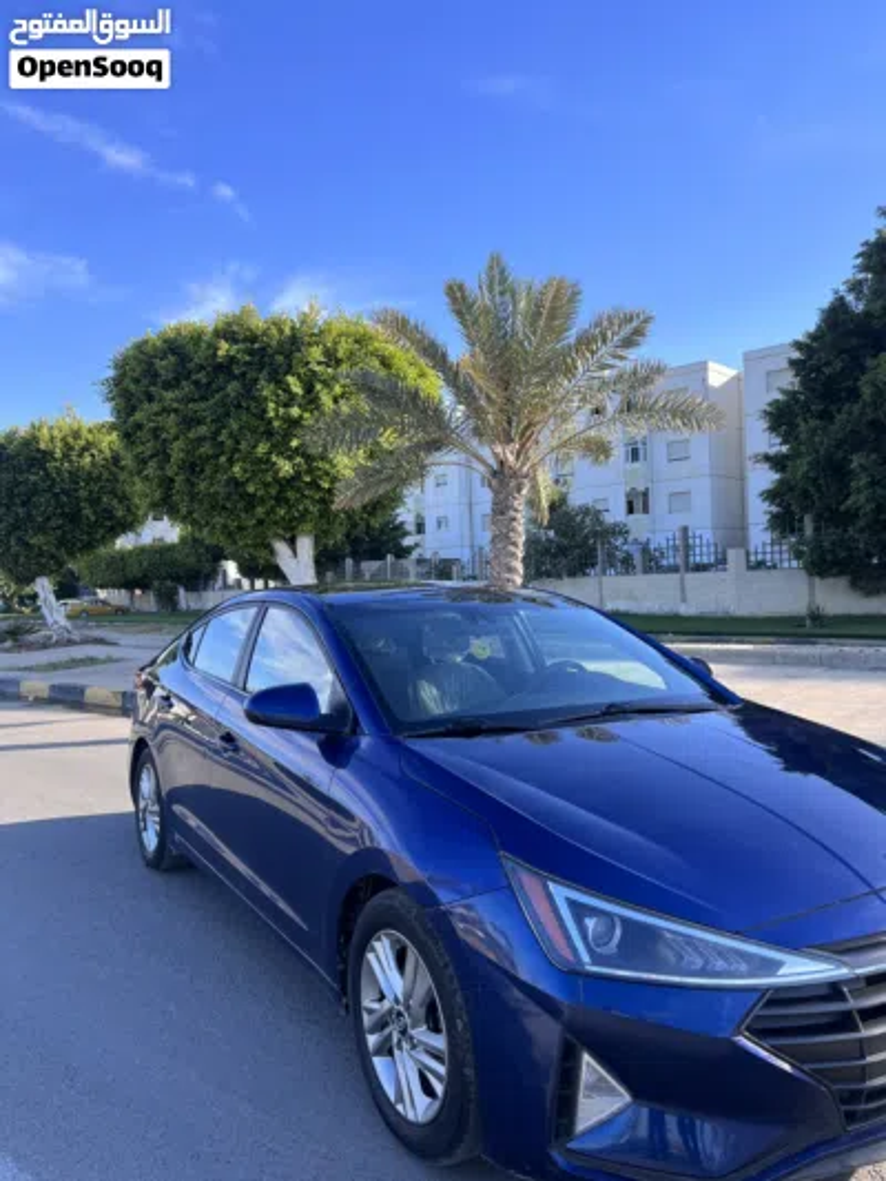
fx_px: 887
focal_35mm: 26
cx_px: 443
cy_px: 590
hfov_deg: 53.1
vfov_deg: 67.3
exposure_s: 1/1377
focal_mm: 5.7
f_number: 1.5
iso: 50
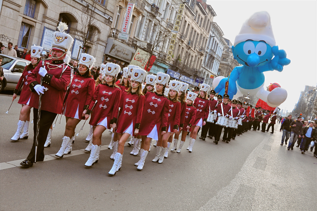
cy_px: 106
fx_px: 383
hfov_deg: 45.0
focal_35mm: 44
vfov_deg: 30.8
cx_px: 158
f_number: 5
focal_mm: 29
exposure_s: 1/800
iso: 640
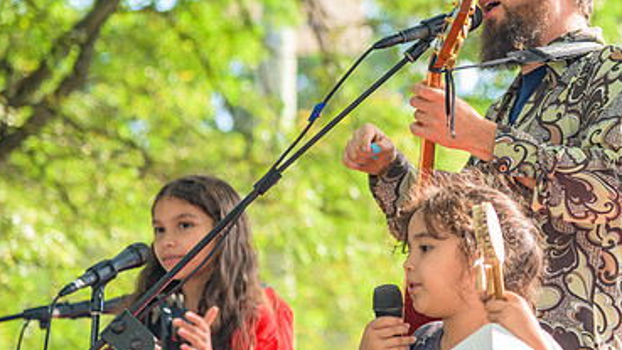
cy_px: 176
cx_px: 445
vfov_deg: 6.7
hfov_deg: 11.9
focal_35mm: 181
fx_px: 2987
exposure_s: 1/125
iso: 360
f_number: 4
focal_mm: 110
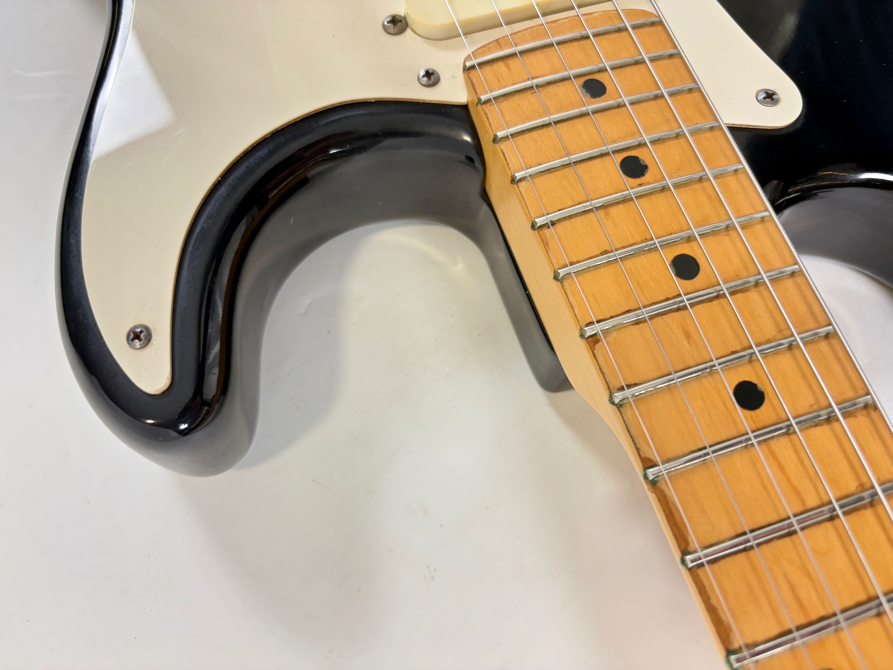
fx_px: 671
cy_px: 335
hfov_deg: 67.3
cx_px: 446
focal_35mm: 26
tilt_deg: -68.3
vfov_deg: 53.1
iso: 160
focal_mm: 5.96
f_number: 1.6
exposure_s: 1/50
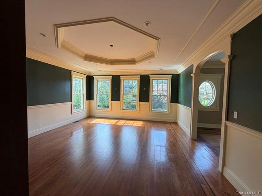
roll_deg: -1.6
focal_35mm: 14
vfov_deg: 85.7
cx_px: 131
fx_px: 106
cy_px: 98
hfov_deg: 102.1
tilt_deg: -3.1
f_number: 2.2
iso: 160
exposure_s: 1/121
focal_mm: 2.22
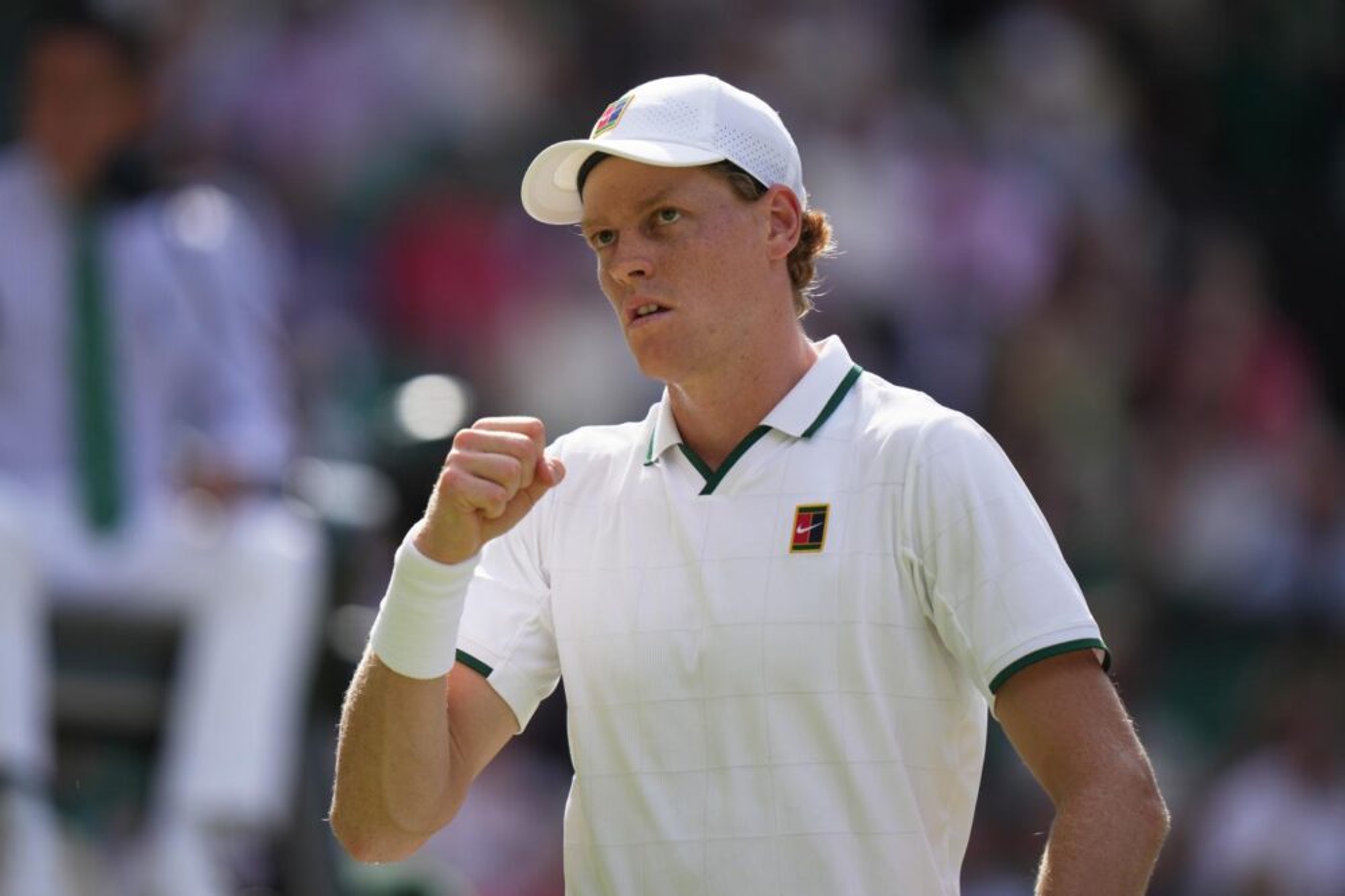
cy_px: 448
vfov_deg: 3.4
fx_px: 14939
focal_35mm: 400
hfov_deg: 5.2
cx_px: 672
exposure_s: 1/2500
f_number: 2.8
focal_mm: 400
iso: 200
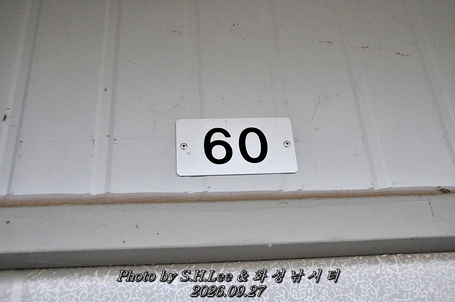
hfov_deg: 49.6
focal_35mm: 39
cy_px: 151
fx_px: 492
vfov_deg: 34.1
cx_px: 228
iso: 1600
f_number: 3.8
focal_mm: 26
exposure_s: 1/2500
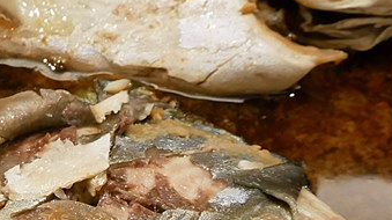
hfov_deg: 20.5
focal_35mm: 103
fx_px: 1070
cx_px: 76
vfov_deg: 11.6
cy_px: 202
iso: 1250
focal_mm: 16
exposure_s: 1/60
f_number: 3.9
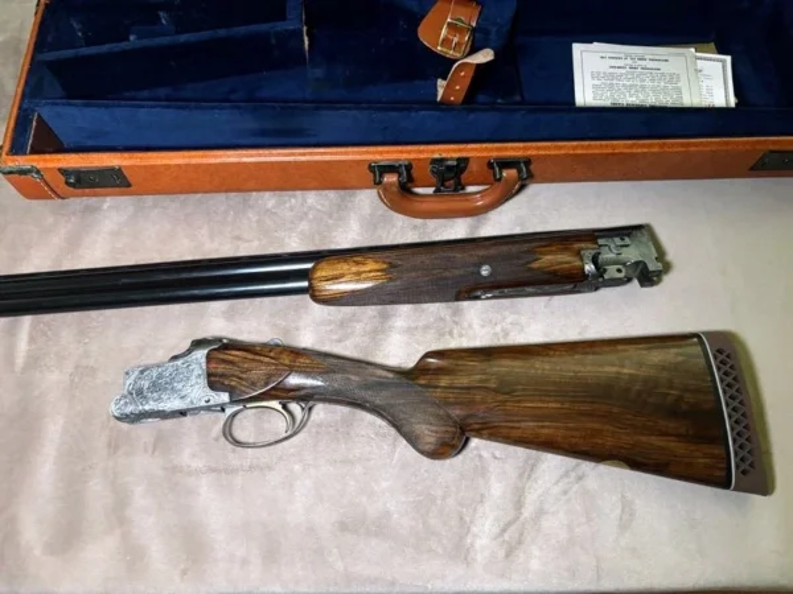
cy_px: 297
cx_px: 396
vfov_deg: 53.1
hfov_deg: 67.3
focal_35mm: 26
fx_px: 596
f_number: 1.6
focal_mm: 5.96
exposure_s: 1/40
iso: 400
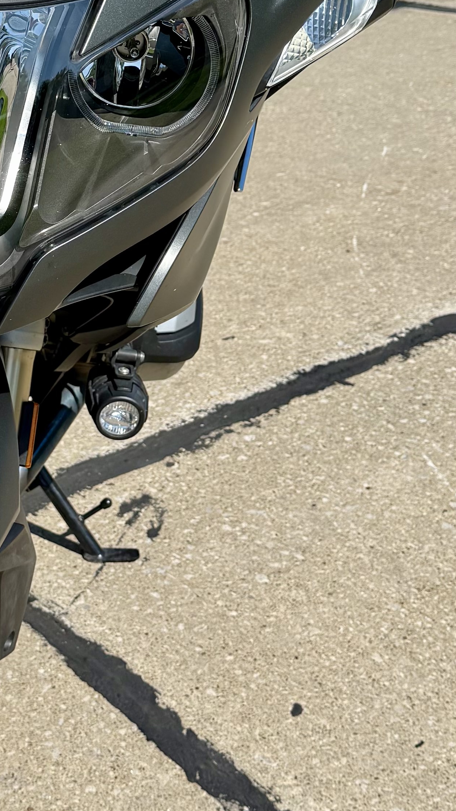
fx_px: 1440
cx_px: 9
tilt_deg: -20.6
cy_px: 219
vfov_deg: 31.0
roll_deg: +0.5
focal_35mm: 67
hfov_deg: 17.6
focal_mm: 6.76
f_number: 1.78
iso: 80
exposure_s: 1/4975
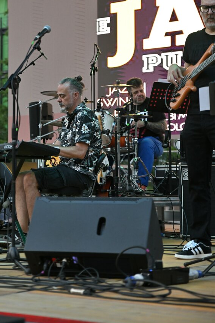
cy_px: 106
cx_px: 71
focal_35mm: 98
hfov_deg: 13.9
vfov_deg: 20.7
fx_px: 878
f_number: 2.8
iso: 800
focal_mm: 70
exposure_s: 1/640
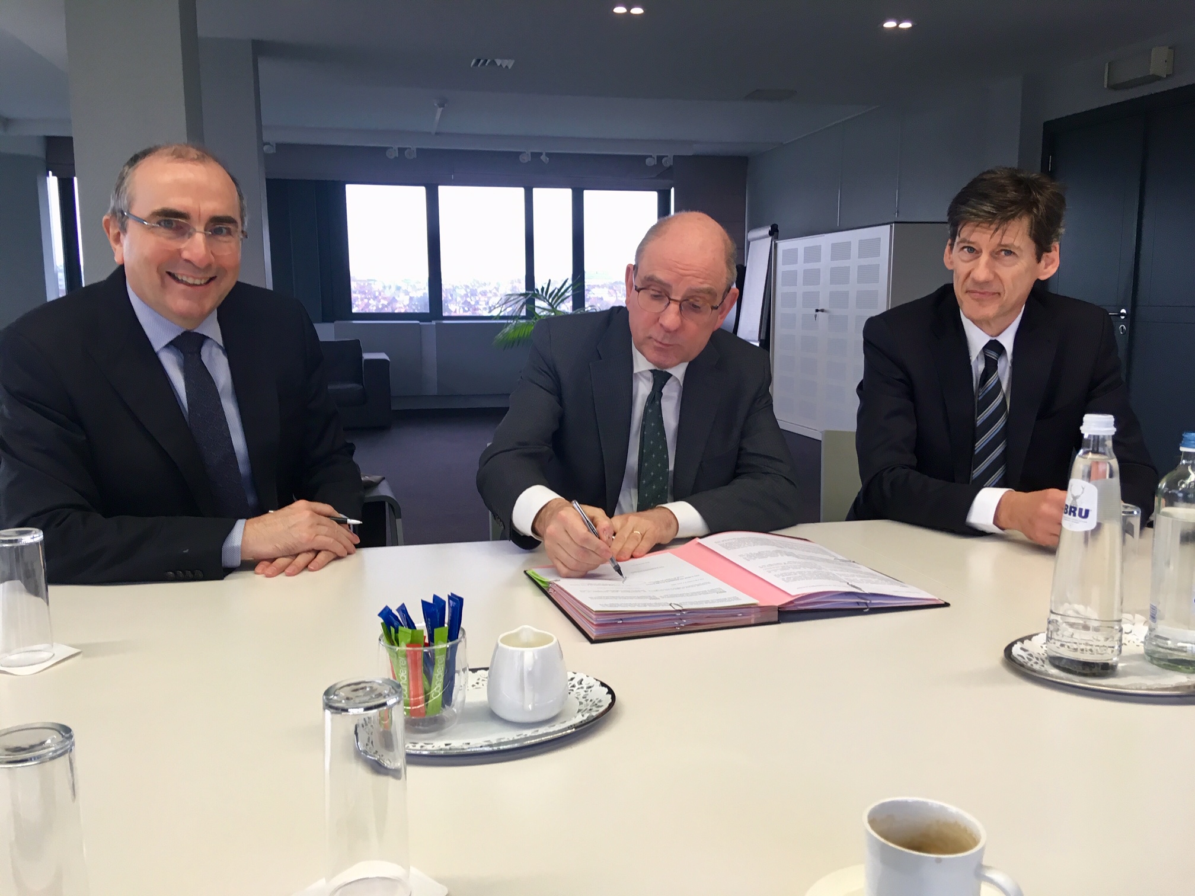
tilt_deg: -8.5
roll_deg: +0.7
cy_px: 448
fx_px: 1001
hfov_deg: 61.7
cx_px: 598
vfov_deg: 48.2
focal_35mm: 29
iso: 32
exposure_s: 1/33
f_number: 2.2
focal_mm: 4.15
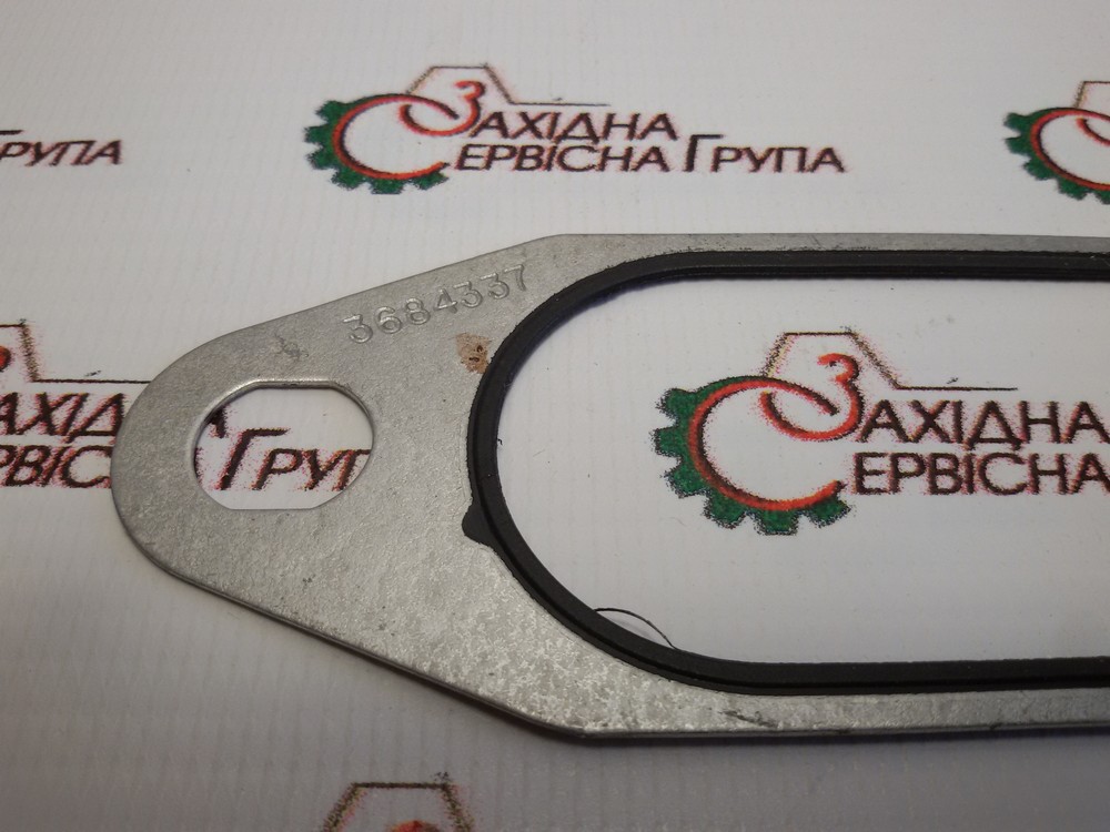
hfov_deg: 58.4
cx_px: 555
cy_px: 416
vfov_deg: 45.4
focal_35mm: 31
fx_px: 994
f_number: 2.4
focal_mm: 2.93
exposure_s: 1/100
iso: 50
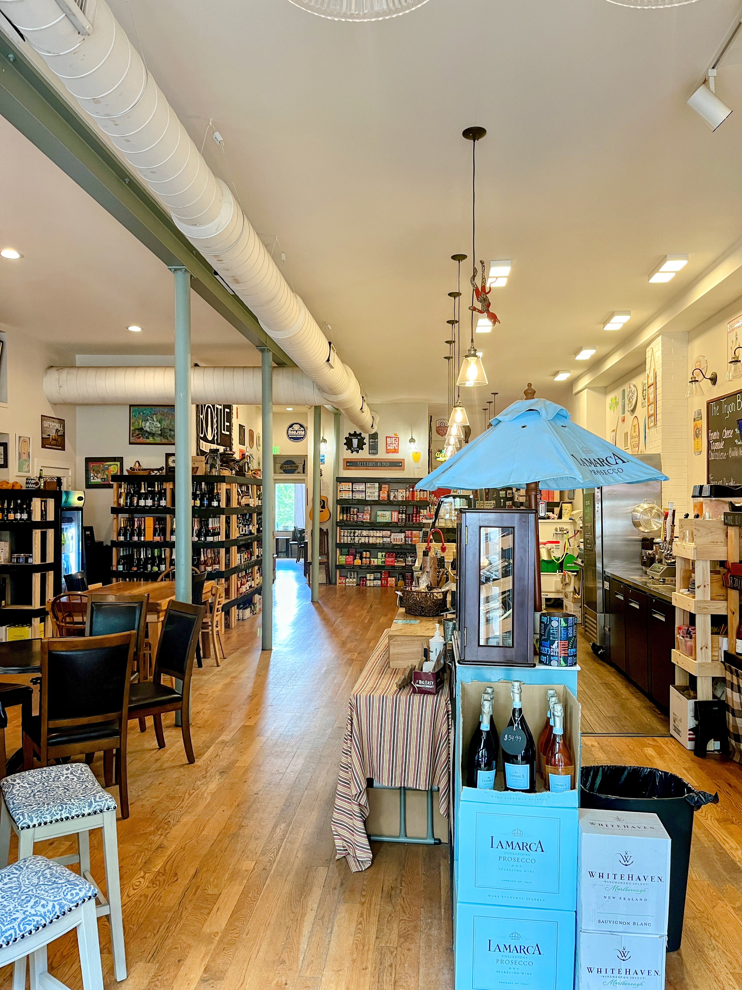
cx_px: 371
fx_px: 743
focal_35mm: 26
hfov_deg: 53.1
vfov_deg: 67.3
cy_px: 495
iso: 80
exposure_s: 1/60
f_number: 1.6
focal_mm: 5.1
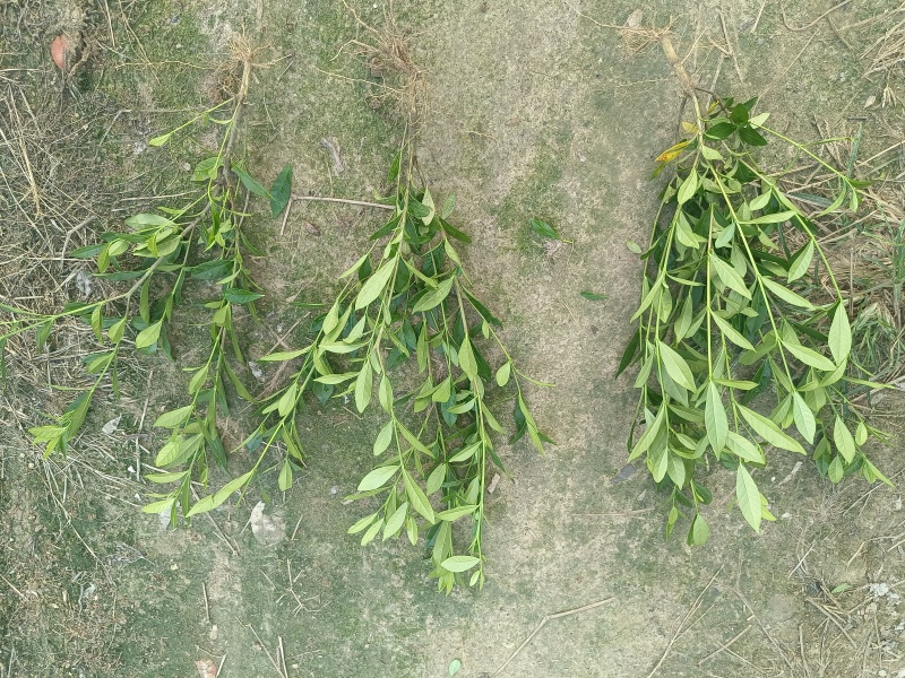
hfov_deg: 73.9
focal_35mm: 23
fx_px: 601
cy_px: 339
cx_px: 452
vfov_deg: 58.9
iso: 536
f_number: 1.88
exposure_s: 1/100
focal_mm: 5.59
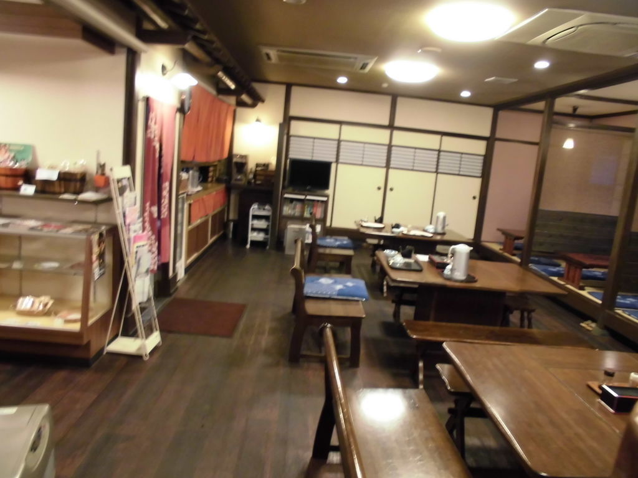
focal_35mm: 26
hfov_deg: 67.3
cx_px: 319
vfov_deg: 53.1
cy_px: 239
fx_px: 479
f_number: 3.5
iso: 400
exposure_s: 1/6
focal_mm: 4.6
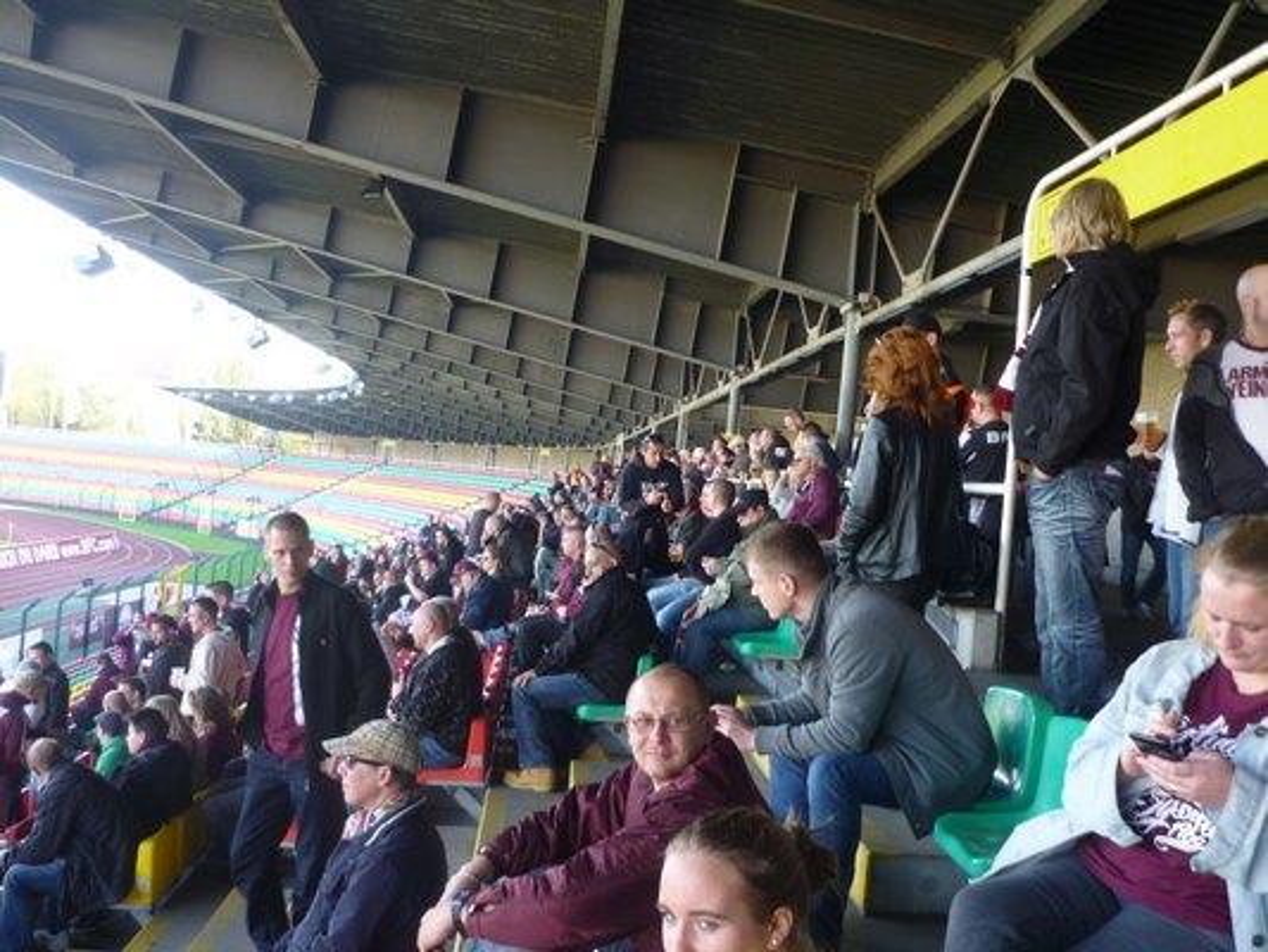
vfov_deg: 43.0
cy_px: 476
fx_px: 1209
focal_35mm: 33
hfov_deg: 55.3
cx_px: 634
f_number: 2.8
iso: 80
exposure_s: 1/30
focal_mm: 5.5
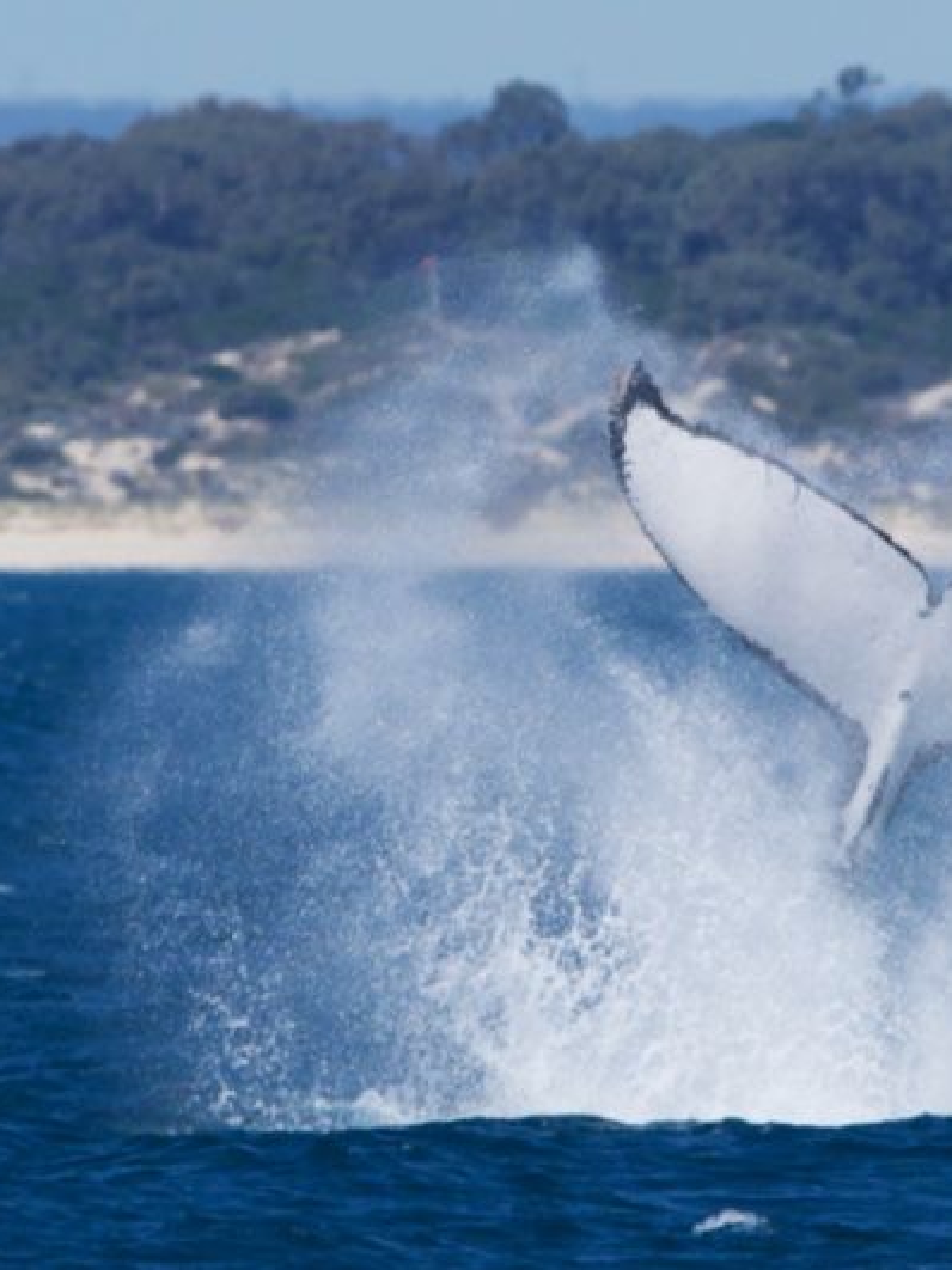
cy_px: 635
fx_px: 27843
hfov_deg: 2.0
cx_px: 753
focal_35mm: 759
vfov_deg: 2.6
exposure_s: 1/3200
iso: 800
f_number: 8
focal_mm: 524
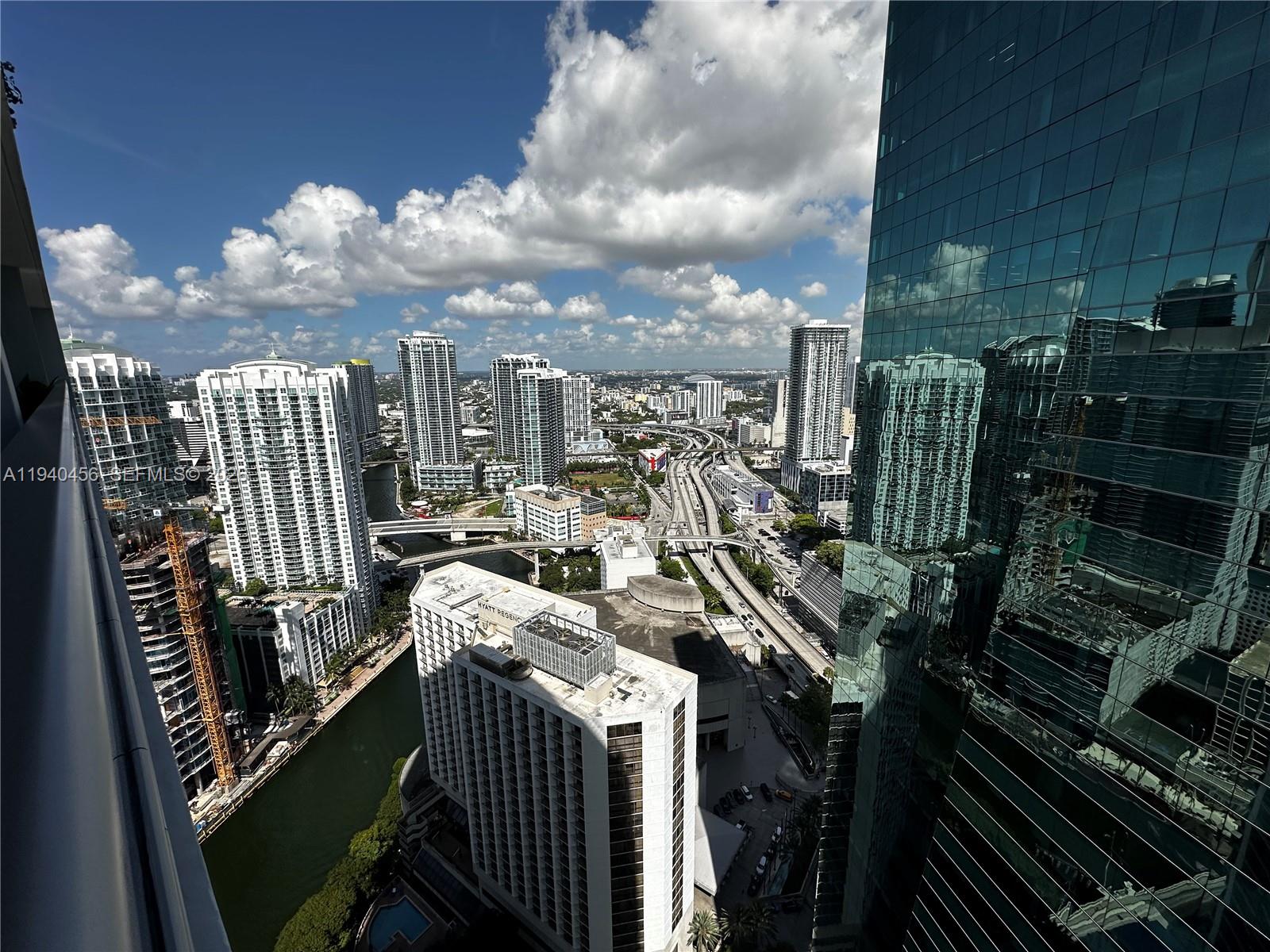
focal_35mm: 14
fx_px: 514
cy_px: 476
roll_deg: +1.1
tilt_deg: -11.9
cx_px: 635
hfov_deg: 102.1
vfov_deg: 85.7
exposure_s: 1/4132
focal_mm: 2.22
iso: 50
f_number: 2.2
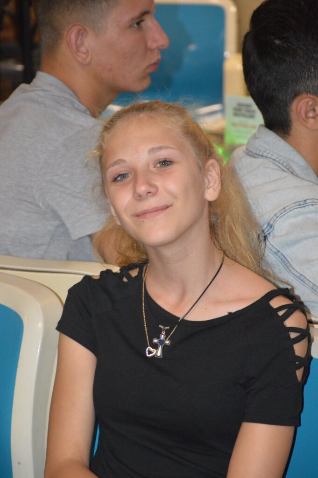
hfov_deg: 8.7
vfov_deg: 13.1
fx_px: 2090
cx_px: 159
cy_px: 239
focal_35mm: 158
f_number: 5.6
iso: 3200
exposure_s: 1/60
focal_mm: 105
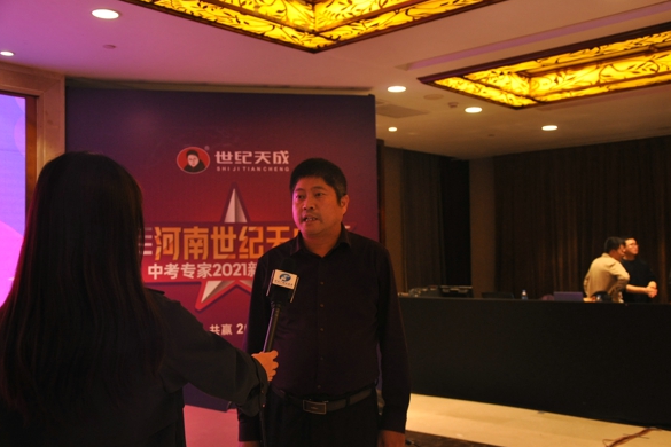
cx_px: 343
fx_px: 801
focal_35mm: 43
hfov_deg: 45.4
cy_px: 221
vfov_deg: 31.2
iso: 800
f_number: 4
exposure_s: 1/60
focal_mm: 28
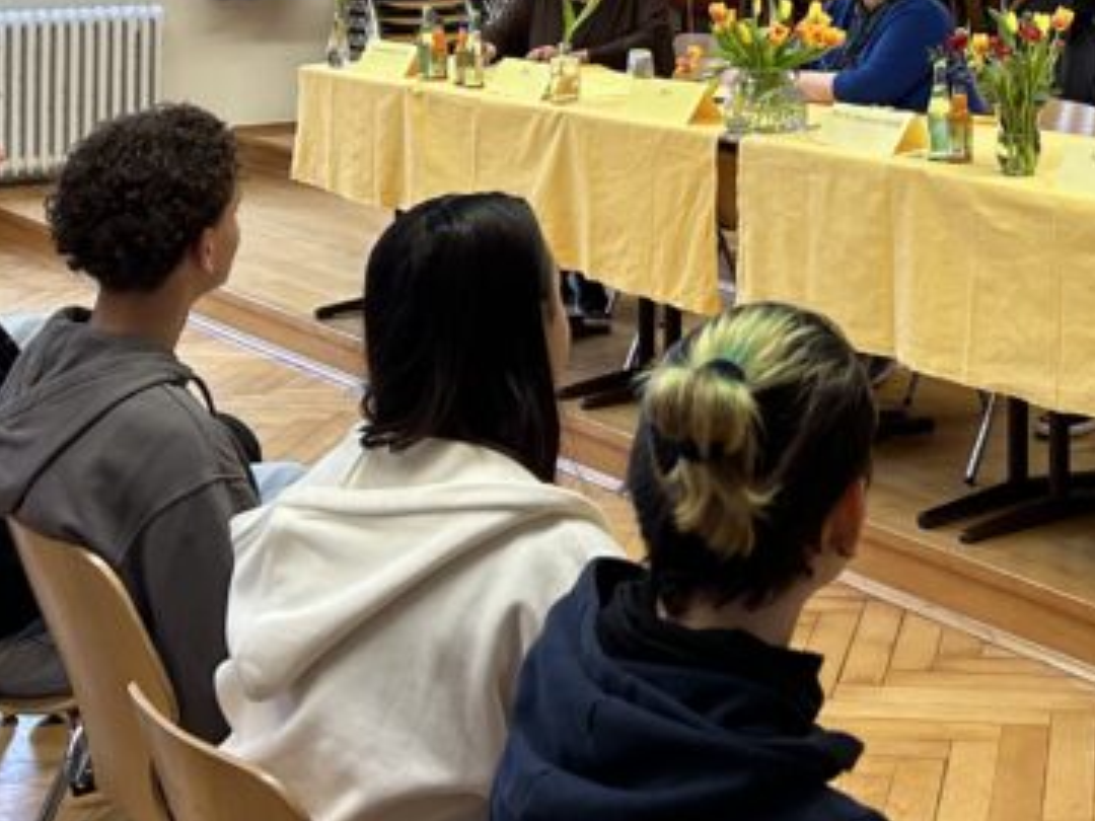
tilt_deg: +0.6
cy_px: -198
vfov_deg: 18.7
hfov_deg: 25.7
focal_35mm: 74
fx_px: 2341
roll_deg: +0.1
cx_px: 919
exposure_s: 1/100
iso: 100
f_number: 1.5
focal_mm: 5.7
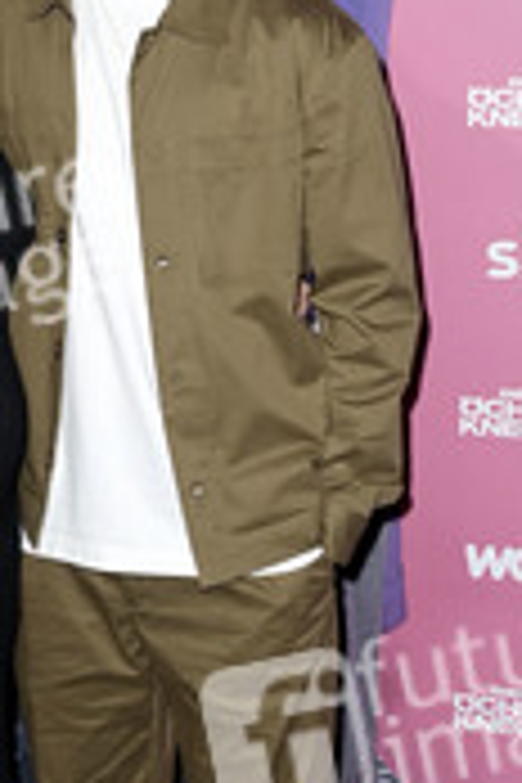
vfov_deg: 22.1
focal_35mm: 92
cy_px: 490
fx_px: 2001
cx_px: 22
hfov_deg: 14.7
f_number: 5
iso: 400
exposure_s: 1/250
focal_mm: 40
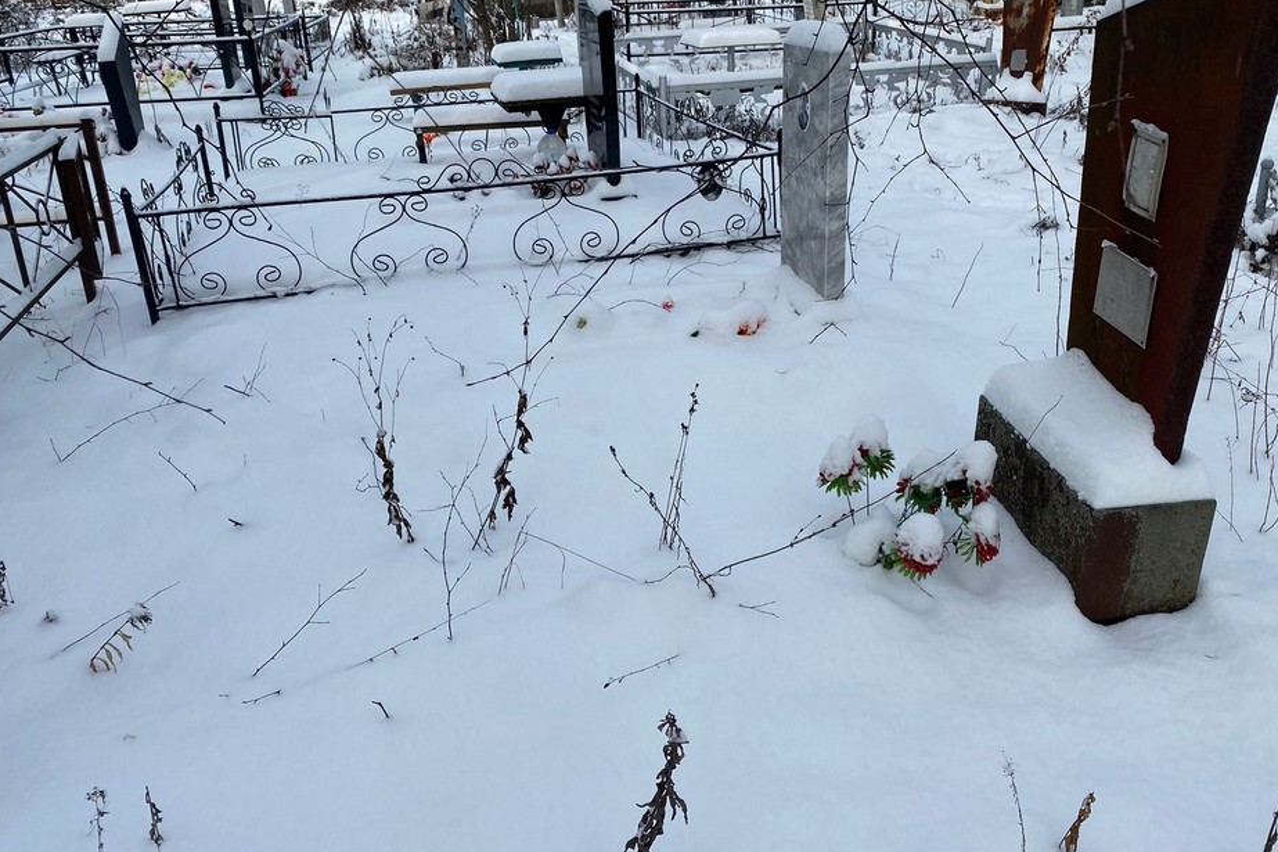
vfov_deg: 43.4
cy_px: 345
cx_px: 684
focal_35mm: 30
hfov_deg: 61.9
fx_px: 1065
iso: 32
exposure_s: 1/1429
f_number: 1.8
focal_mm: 4.25
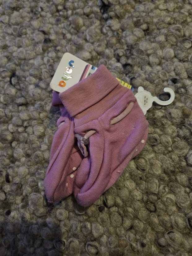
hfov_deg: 58.9
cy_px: 128
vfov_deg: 73.9
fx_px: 170
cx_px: 96
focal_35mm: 23
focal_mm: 5.4
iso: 800
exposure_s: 1/25
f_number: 1.8
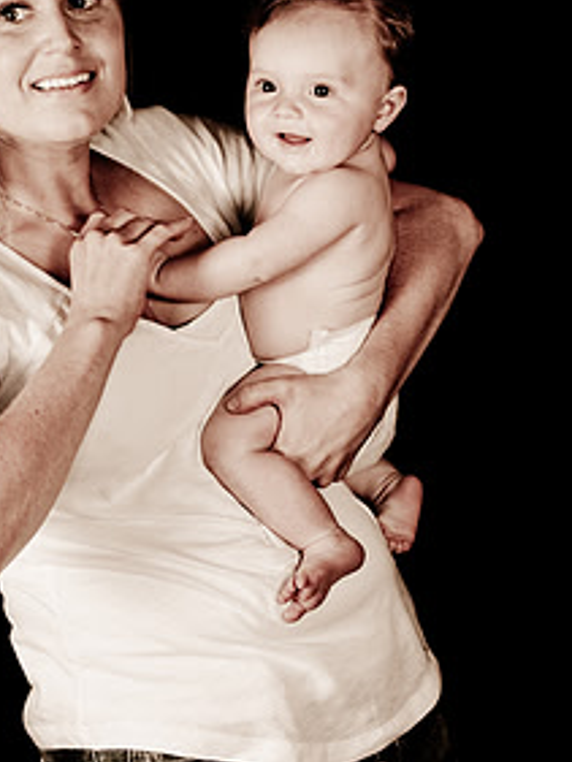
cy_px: 290
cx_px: 209
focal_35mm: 92
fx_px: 2025
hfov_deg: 16.1
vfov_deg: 21.3
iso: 200
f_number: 2.8
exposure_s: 1/60
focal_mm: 40
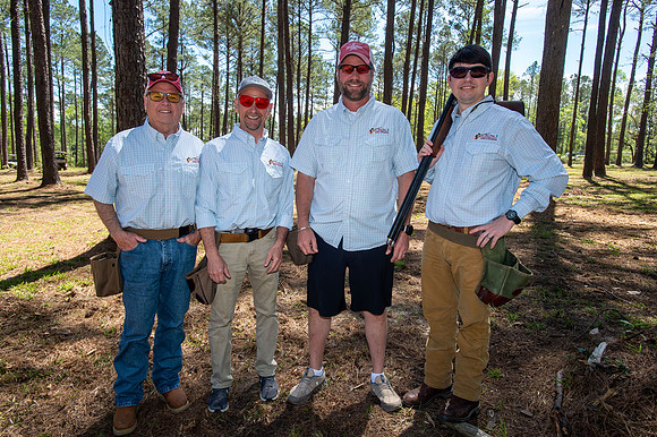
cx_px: 328
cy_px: 218
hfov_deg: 73.8
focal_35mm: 24
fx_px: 438
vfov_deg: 53.1
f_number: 7.1
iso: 110
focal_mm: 24
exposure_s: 1/100
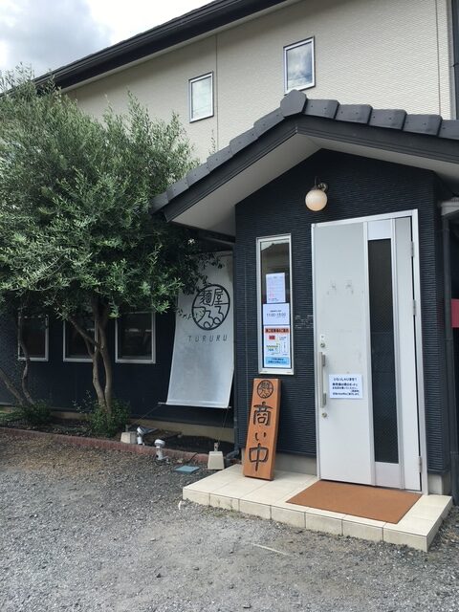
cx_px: 230
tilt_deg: +2.2
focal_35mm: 29
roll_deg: +0.1
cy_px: 306
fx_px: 513
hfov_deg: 48.2
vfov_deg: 61.7
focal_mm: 4.15
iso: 25
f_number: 2.2
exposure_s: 1/601
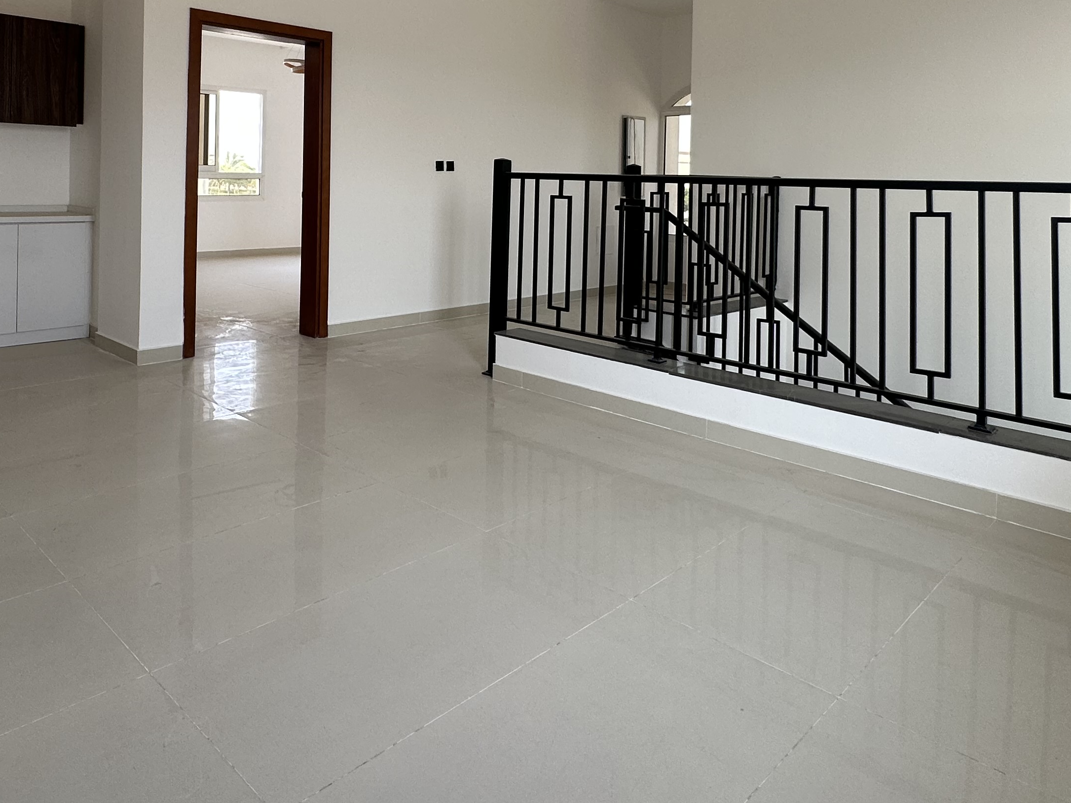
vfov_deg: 50.5
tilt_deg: -0.1
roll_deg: -1.4
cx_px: 461
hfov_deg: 67.0
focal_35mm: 26
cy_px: 184
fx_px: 804
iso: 64
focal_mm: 2.22
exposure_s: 1/99
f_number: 2.2
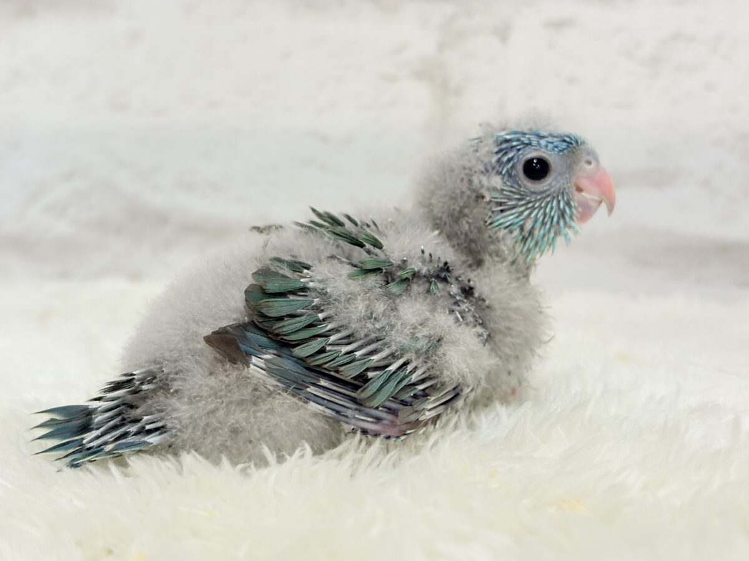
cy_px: 280
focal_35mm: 52
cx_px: 374
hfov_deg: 36.8
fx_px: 1125
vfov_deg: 28.0
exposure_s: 1/100
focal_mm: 5.96
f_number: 1.6
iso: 80
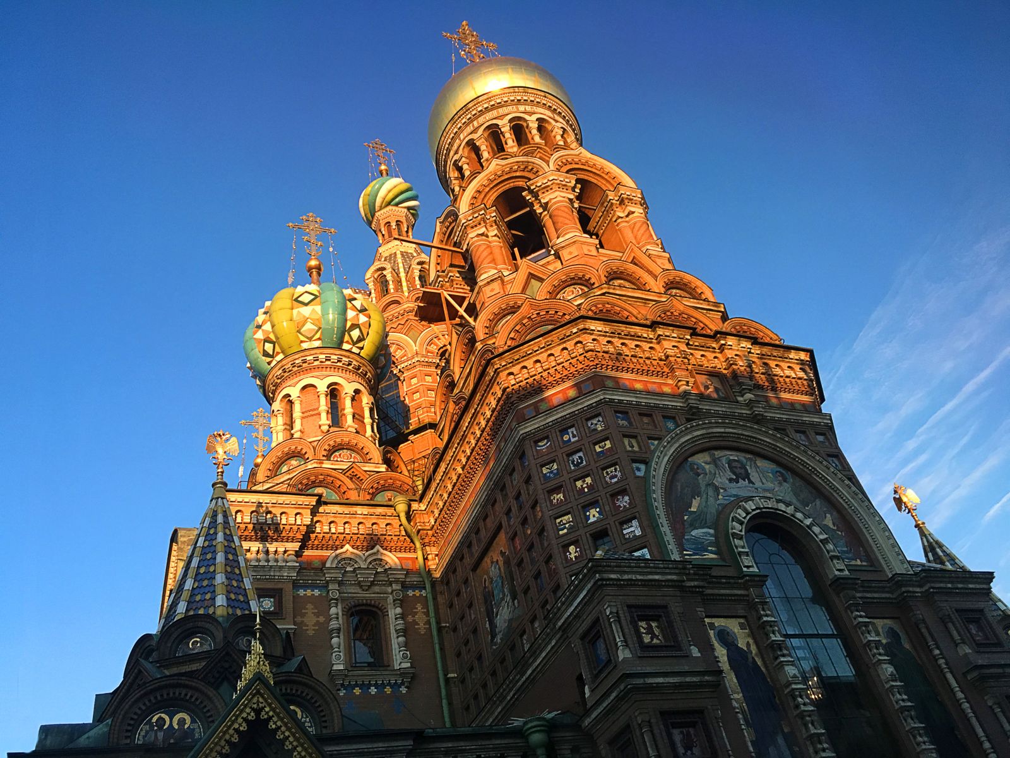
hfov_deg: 61.7
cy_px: 379
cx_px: 505
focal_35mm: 29
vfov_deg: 48.2
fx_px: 846
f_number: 2.2
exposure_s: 1/33
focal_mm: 4.15
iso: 64
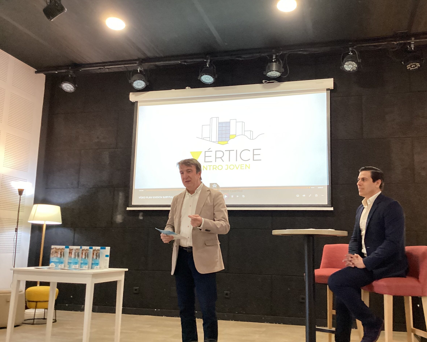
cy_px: 171
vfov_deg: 44.5
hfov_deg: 54.1
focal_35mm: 33
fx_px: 417
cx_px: 232
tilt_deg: +8.9
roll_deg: -1.7
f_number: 2.4
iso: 200
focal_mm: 3.3
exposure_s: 1/50
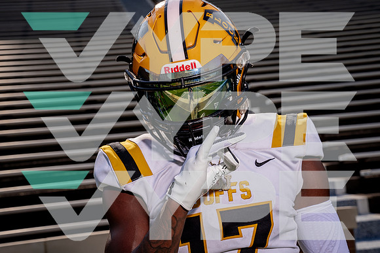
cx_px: 190
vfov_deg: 17.9
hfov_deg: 26.5
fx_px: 806
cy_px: 126
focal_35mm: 76
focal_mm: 70
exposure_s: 1/640
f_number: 8
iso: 100
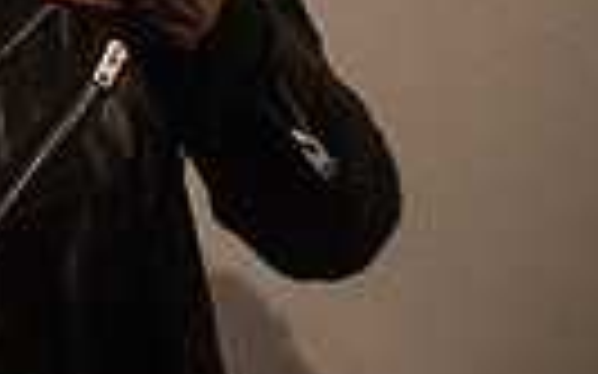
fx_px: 20054
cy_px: -171
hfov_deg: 1.7
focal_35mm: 1231
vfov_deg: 1.1
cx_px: -670
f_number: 3.2
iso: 2000
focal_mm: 200
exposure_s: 1/400
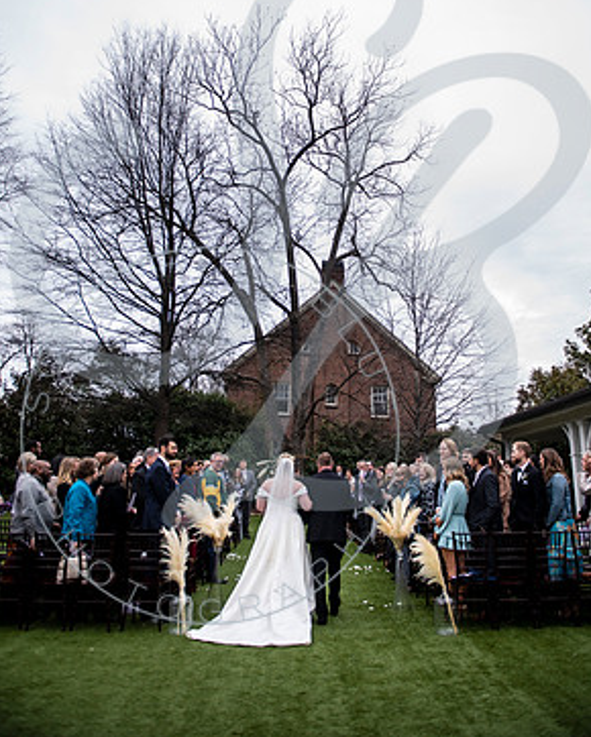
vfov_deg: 61.4
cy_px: 281
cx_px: 302
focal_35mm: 28
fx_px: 612
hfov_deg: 51.6
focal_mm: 24
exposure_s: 1/200
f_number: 2.8
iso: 100
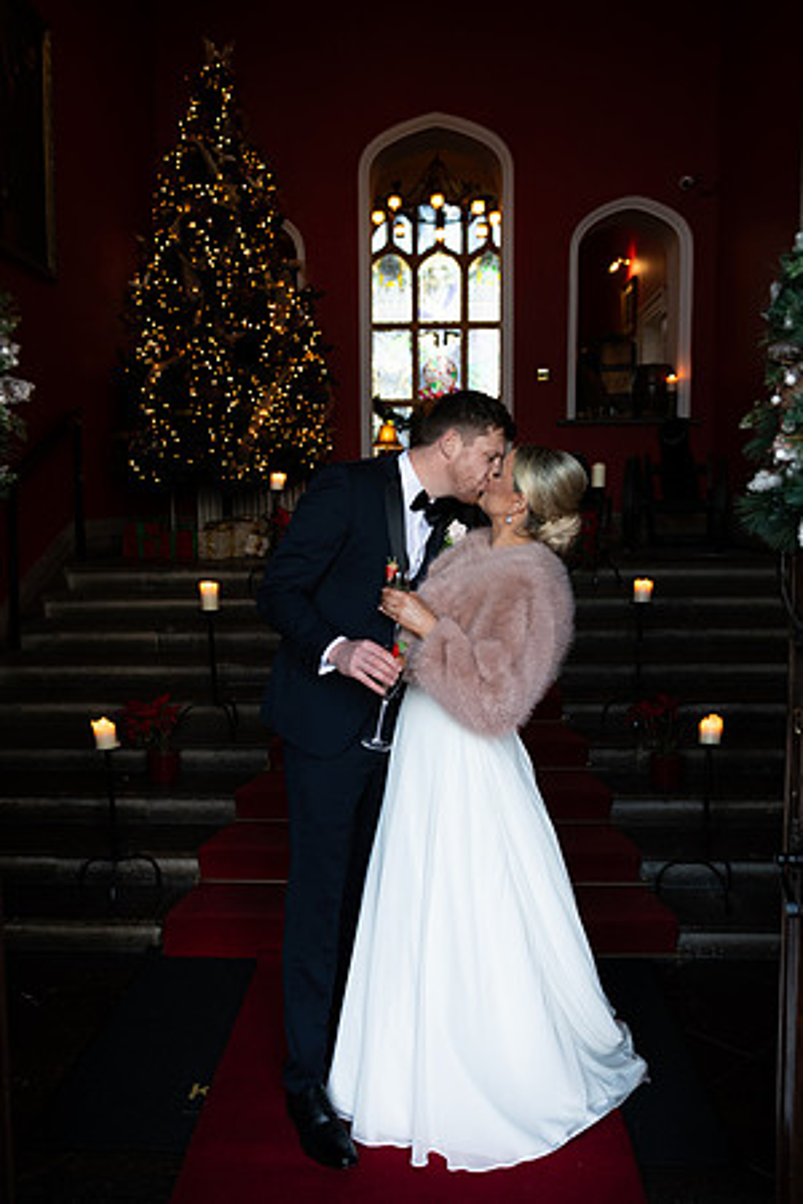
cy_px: 602
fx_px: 1037
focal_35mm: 31
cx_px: 402
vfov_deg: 60.3
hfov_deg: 42.3
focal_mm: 31
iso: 500
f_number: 3.5
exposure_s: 1/160
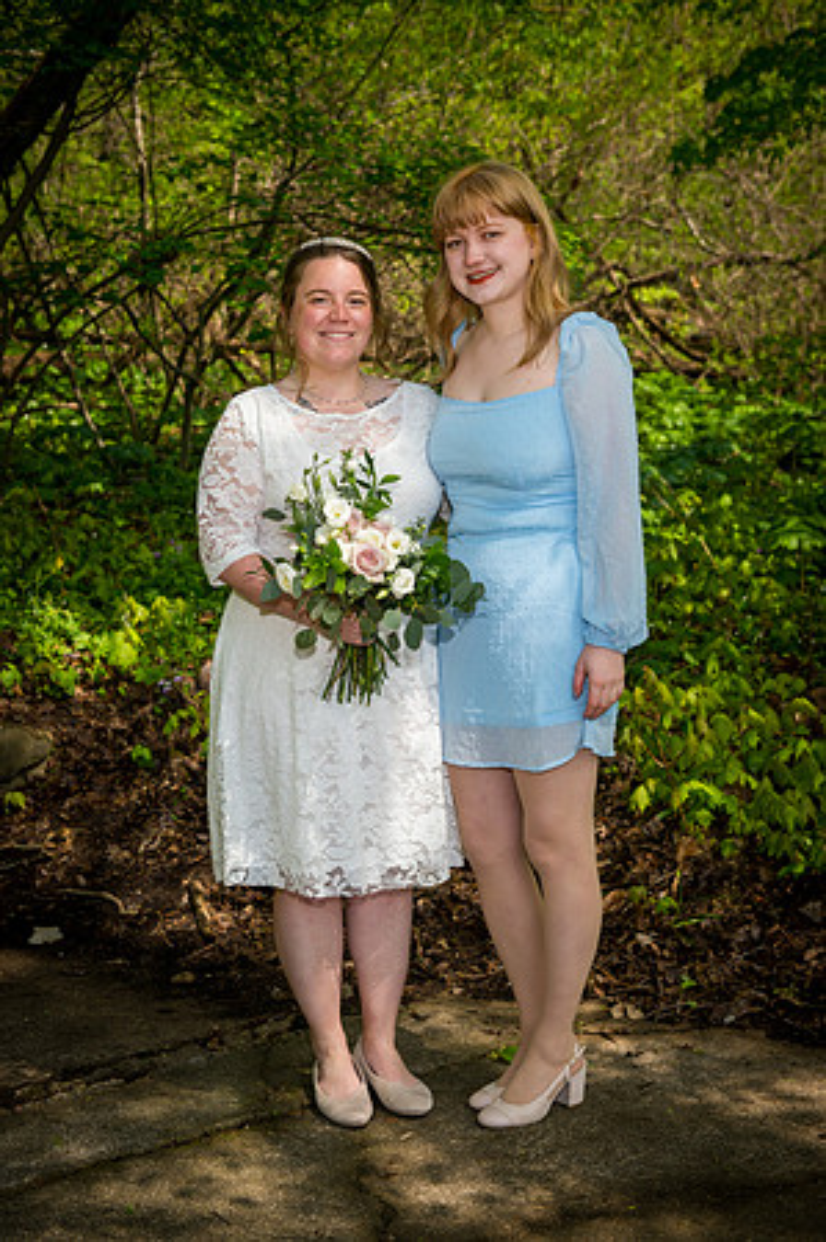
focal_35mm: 56
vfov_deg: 35.7
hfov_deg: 24.1
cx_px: 413
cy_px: 621
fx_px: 1932
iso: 100
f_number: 4.8
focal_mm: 56
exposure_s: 1/250
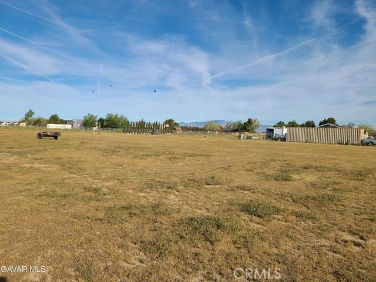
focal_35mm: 26
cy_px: 141
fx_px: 282
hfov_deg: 67.3
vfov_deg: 53.1
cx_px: 188
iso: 40
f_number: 1.8
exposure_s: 1/2835
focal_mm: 5.4
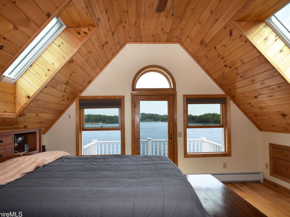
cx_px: 153
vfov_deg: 74.7
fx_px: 142
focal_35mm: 17
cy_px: 111
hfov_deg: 90.9
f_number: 5.6
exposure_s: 1/125
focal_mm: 10
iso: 200
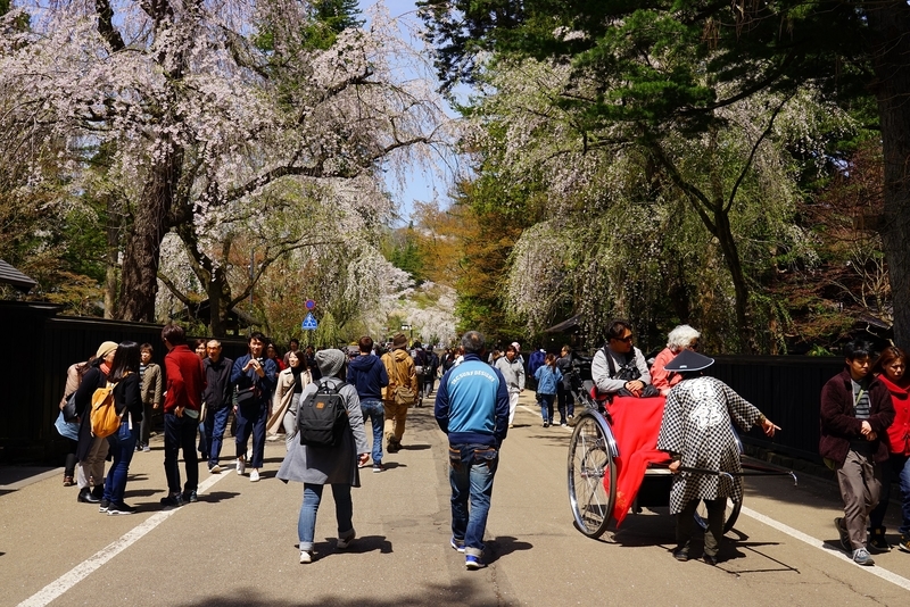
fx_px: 910
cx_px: 455
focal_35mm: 36
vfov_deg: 36.9
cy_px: 304
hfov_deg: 53.1
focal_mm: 36
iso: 100
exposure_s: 1/250
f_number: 8
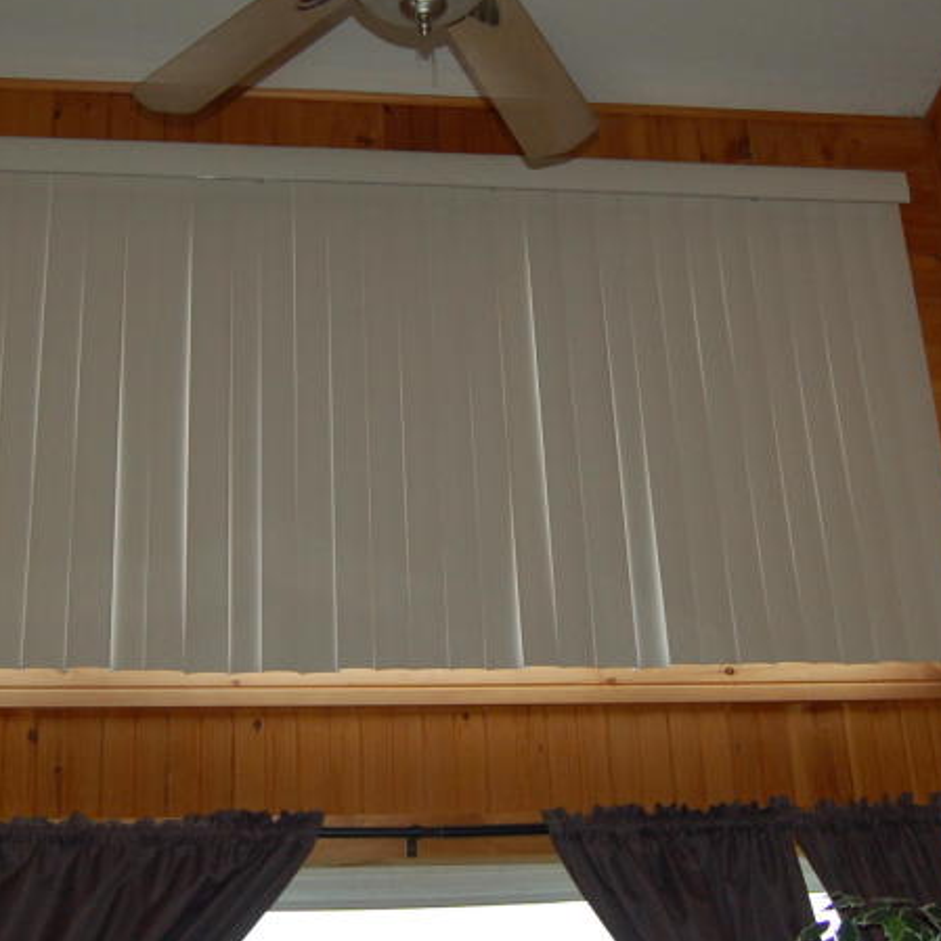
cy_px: 388
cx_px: 535
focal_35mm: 59
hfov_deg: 29.0
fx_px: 1815
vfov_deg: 29.0
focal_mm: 18
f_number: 3.5
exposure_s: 1/60
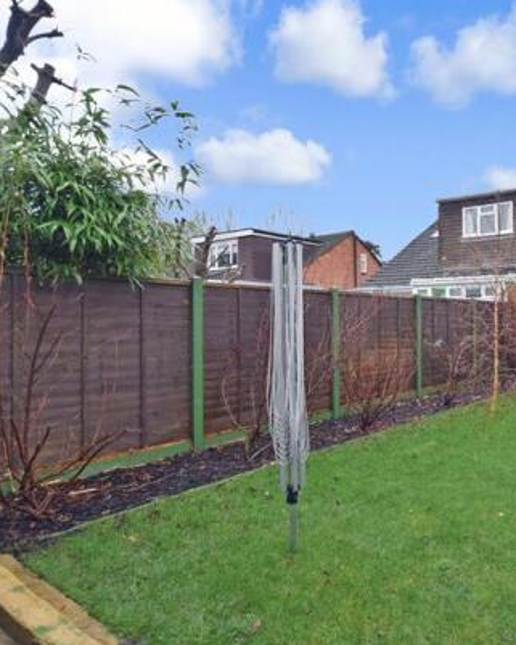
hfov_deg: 53.5
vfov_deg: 72.6
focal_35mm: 23
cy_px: 321
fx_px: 439
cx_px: 461
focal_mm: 10
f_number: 8
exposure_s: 1/60
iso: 500
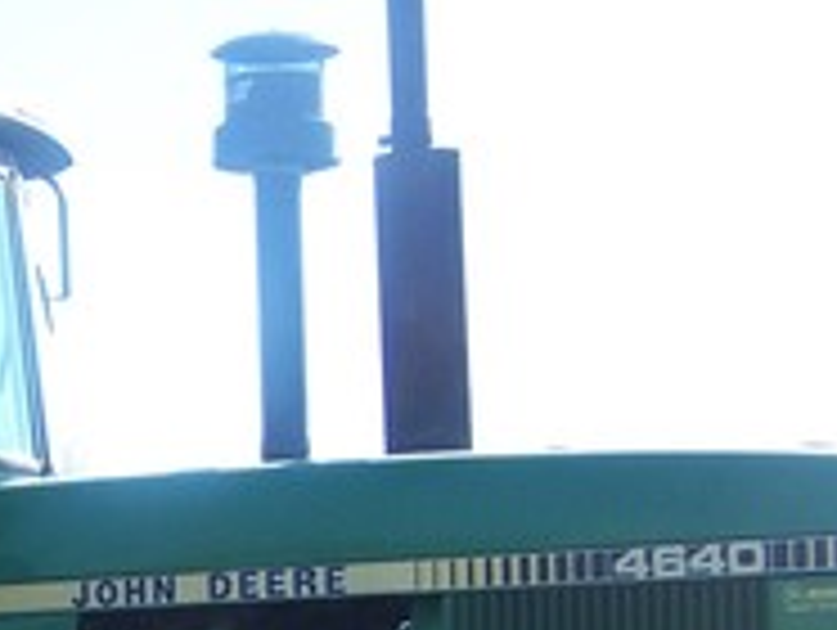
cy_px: 693
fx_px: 2687
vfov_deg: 13.1
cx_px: 22
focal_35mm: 111
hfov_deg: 17.3
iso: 80
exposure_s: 1/500
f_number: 2.8
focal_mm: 6.3
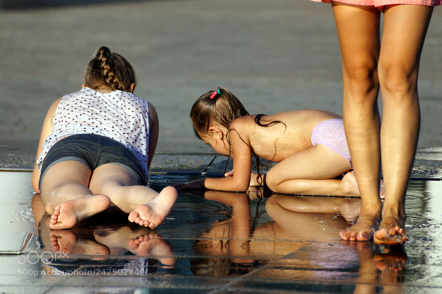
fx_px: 5152
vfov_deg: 3.3
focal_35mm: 420
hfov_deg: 4.9
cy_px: 147
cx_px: 221
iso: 125
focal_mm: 280
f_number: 5.6
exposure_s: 1/500
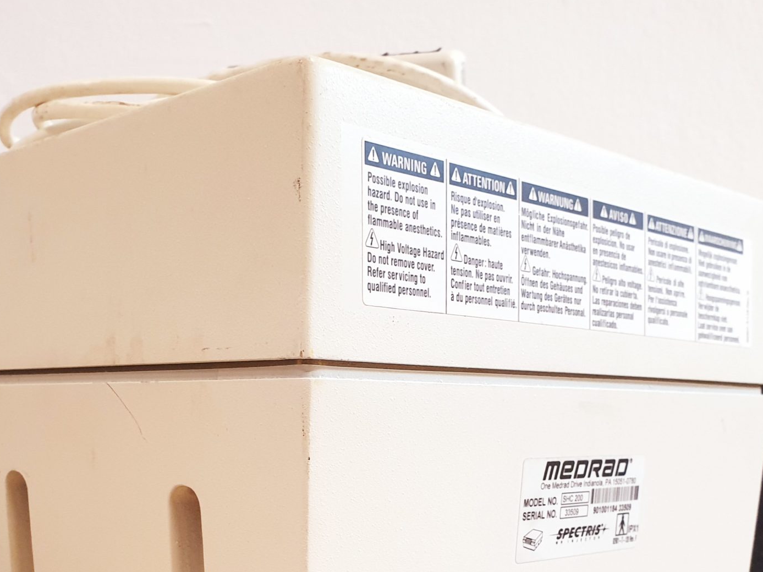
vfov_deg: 29.2
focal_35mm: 48
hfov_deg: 39.5
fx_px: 1058
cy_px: 496
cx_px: 300
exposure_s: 1/50
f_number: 2.4
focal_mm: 4.3
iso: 250
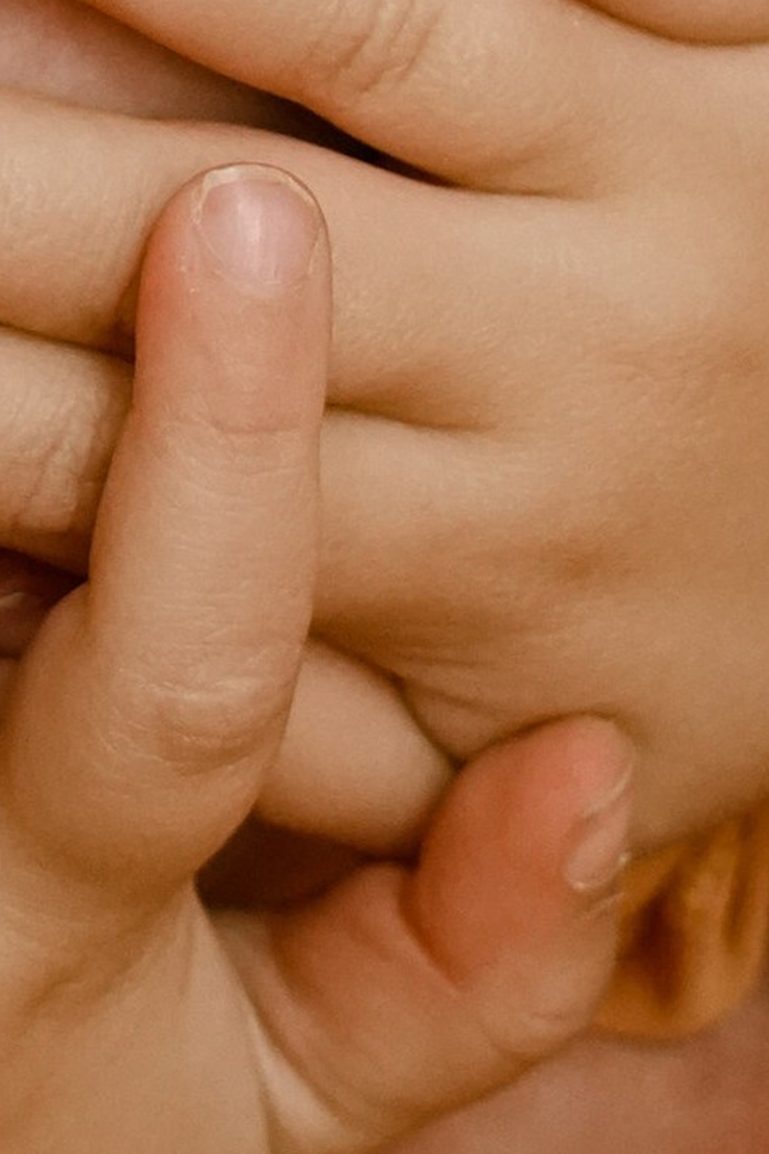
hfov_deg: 7.0
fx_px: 6118
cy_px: -560
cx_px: -505
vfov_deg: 10.4
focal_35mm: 191
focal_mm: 33.7
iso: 3200
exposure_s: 1/200
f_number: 6.3
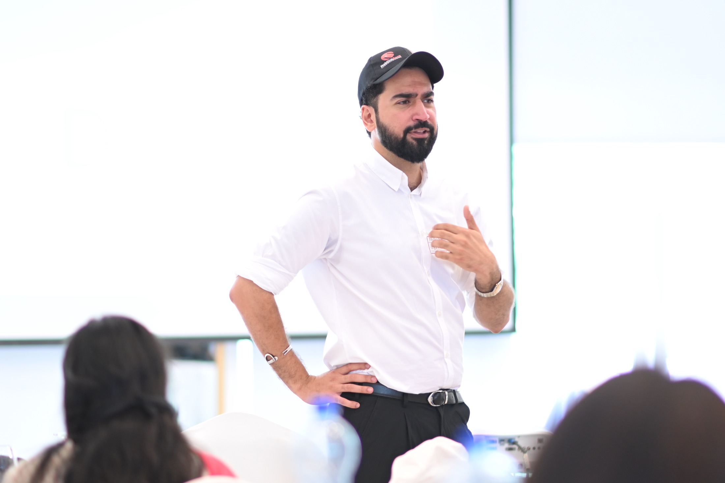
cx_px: 362
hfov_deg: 16.1
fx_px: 2557
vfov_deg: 10.8
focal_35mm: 127
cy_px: 242
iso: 640
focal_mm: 85
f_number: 1.4
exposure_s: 1/200
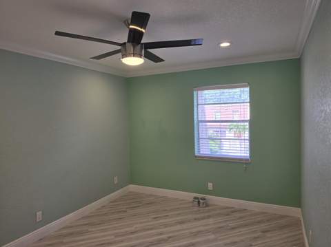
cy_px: 124
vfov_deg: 58.8
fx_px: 220
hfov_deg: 74.0
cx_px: 166
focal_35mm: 23
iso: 20
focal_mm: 6.5
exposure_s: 1/120
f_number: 1.4
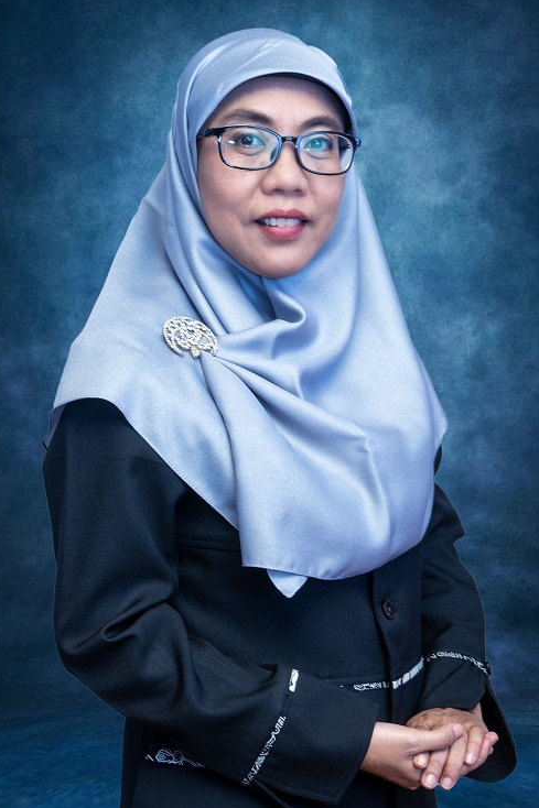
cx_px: 269
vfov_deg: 41.5
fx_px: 1067
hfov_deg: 28.3
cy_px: 407
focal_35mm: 48
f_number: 2.8
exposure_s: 1/125
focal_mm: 31
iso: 200
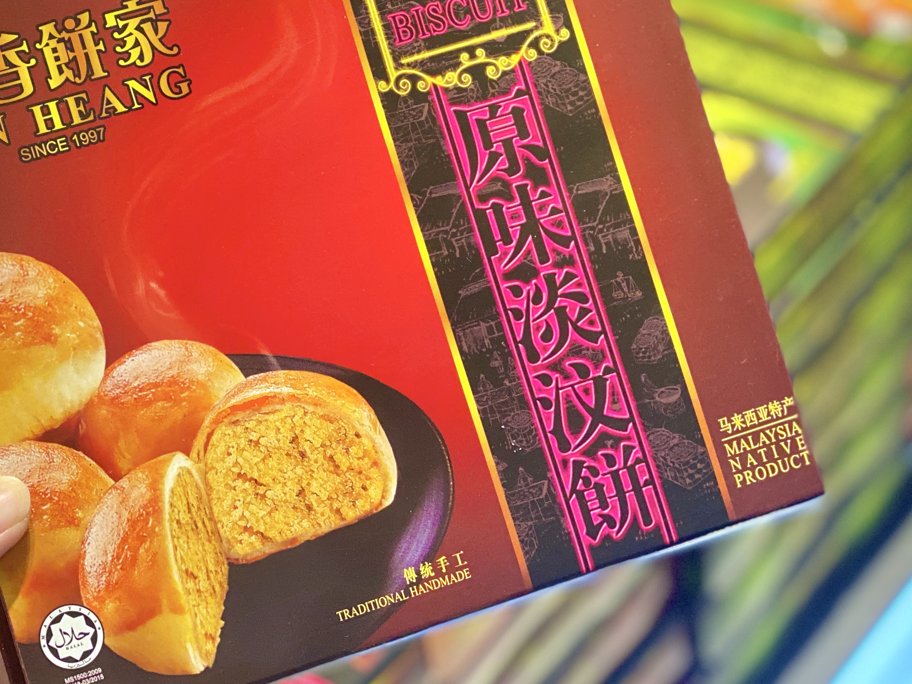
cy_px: 303
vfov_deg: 17.2
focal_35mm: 86
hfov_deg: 22.6
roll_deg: +8.0
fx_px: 2266
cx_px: 233
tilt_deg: -41.8
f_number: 2
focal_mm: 6
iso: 160
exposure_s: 1/50
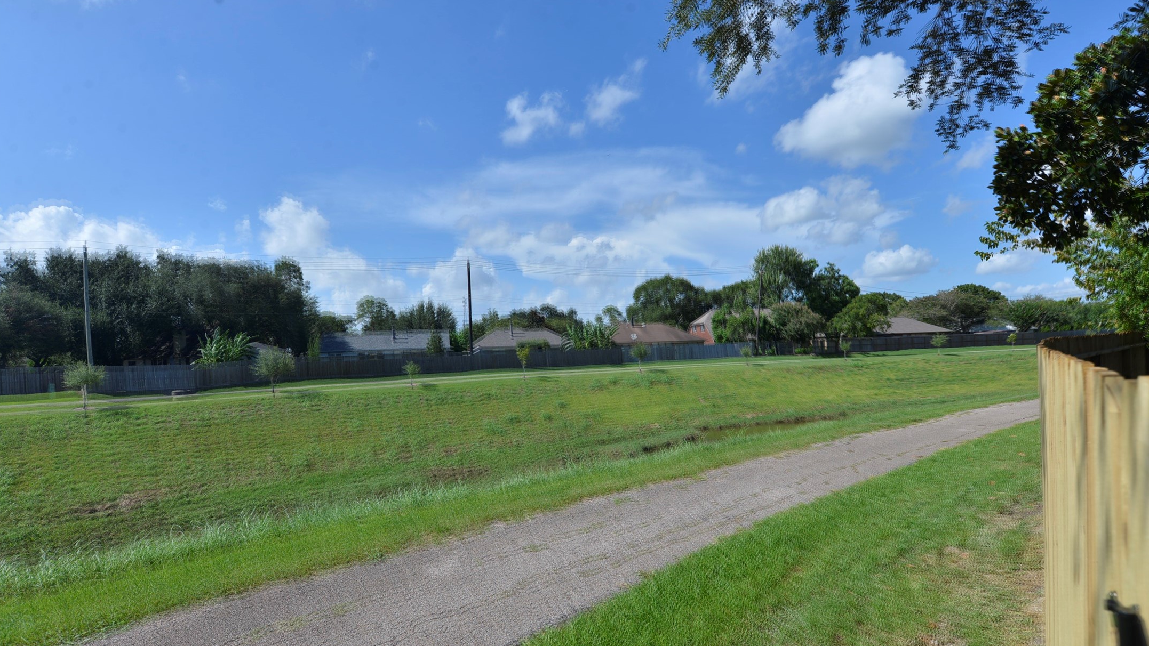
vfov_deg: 58.3
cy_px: 348
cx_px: 571
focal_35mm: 19
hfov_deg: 89.6
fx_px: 579
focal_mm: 18
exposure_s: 1/320
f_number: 9
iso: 100
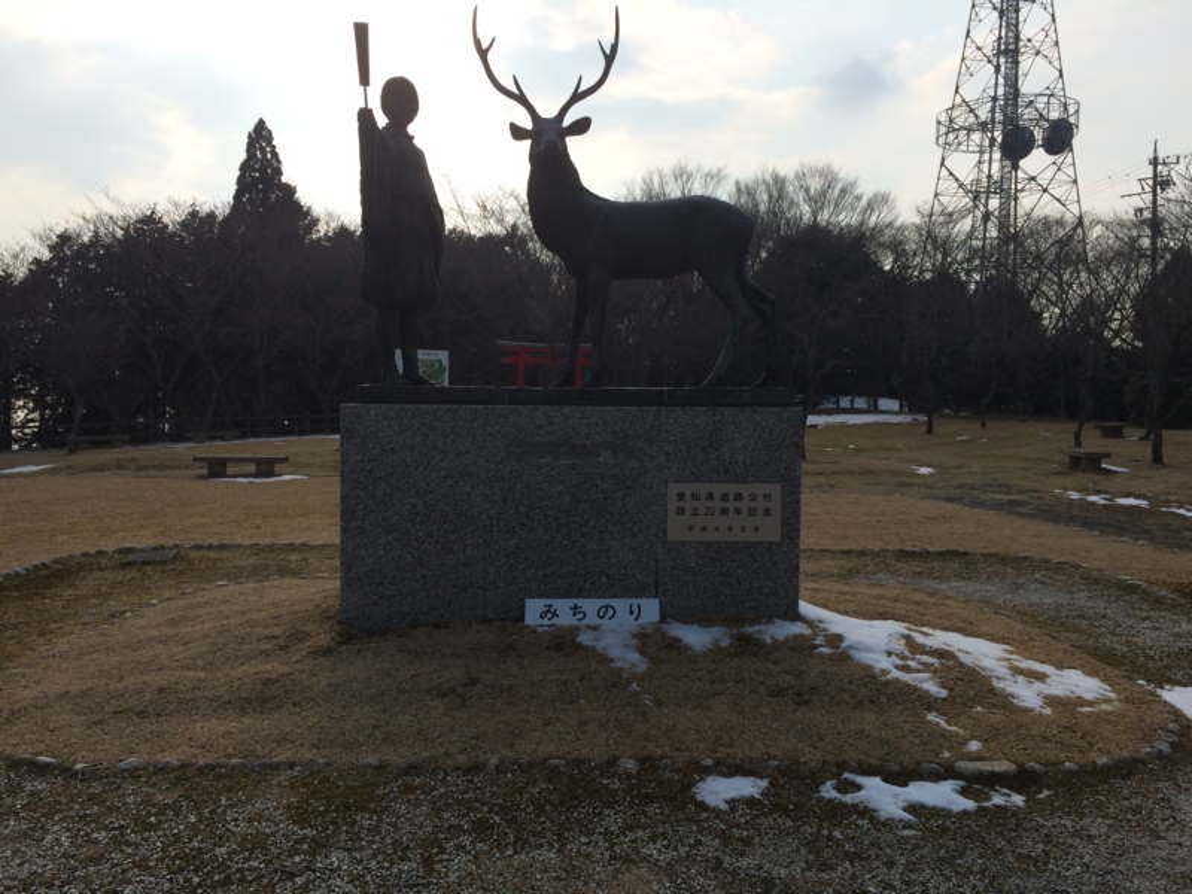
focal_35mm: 29
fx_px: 999
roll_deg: +0.8
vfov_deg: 48.2
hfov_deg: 61.7
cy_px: 447
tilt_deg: -4.4
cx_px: 596
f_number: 2.2
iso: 32
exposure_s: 1/2740
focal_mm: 4.15
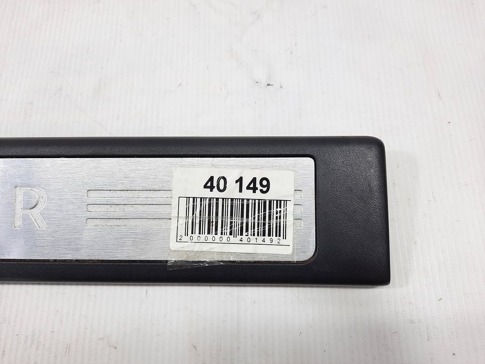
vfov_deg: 54.9
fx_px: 350
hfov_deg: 69.4
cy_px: 182
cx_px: 242
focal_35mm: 25
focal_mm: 4.6
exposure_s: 1/50
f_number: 2
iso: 32
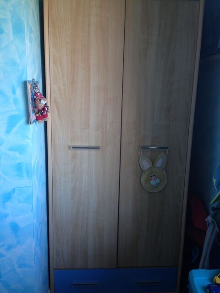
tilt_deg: -12.4
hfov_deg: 42.9
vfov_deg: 55.4
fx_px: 280
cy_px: 146
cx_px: 110
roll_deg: -0.3
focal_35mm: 33
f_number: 2.4
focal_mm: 4.12
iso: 64
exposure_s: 1/20
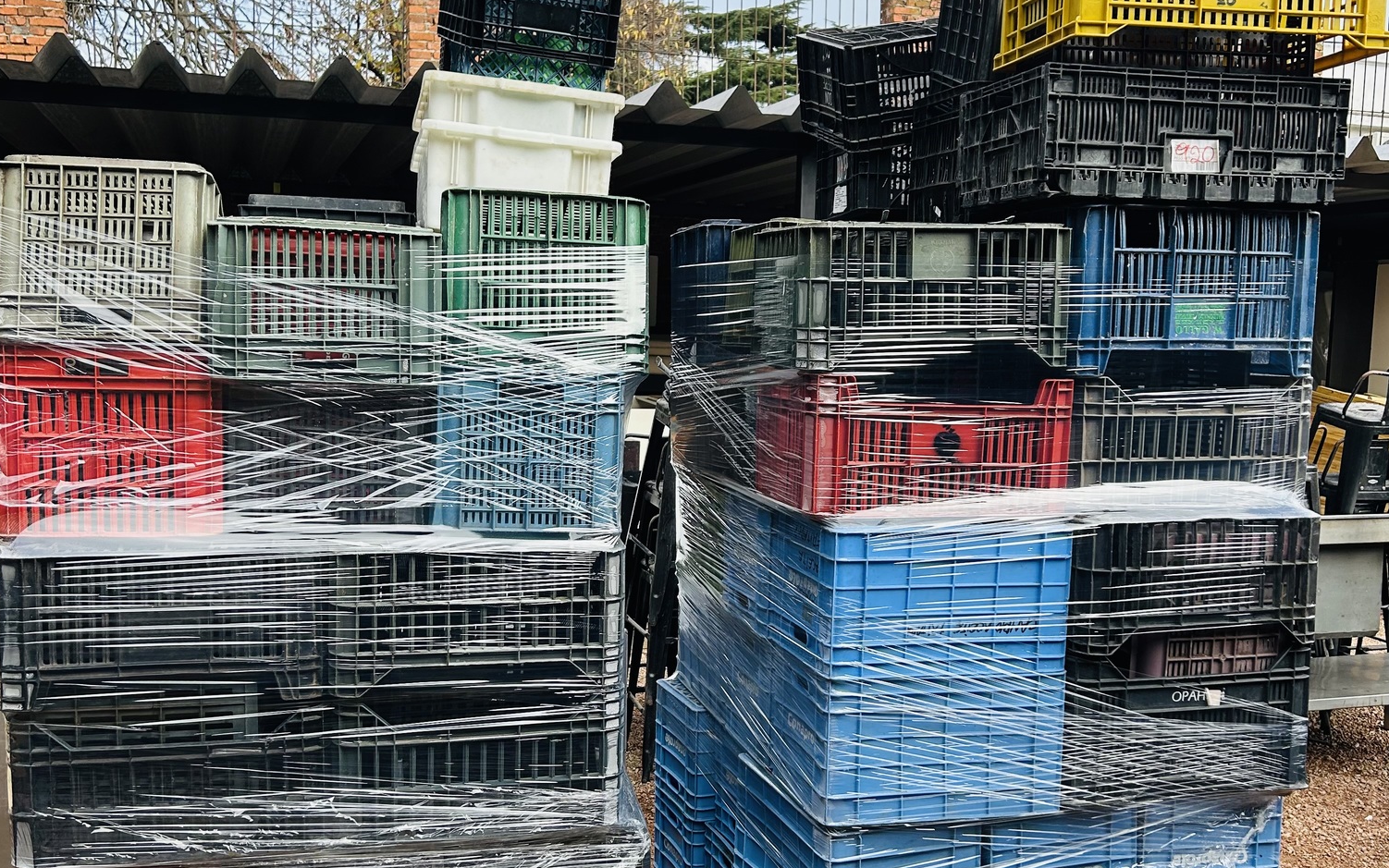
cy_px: 488
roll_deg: -1.6
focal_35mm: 37
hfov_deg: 52.7
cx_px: 691
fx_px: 1401
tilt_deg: -5.3
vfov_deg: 34.4
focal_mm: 5.7
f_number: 1.5
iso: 50
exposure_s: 1/1000
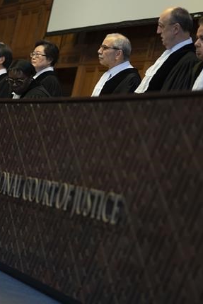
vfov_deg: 14.4
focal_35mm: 142
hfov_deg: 9.7
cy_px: 152
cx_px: 62
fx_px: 1200
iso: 2000
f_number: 2.8
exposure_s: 1/125
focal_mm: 94
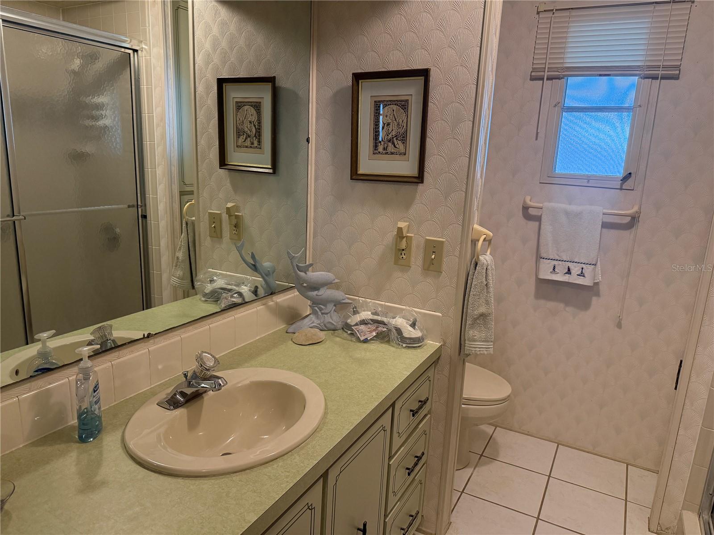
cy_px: 268
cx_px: 357
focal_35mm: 24
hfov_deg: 71.6
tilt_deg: -12.4
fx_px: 495
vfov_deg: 56.8
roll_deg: -3.0
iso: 320
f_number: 1.78
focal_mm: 6.76
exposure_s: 1/60
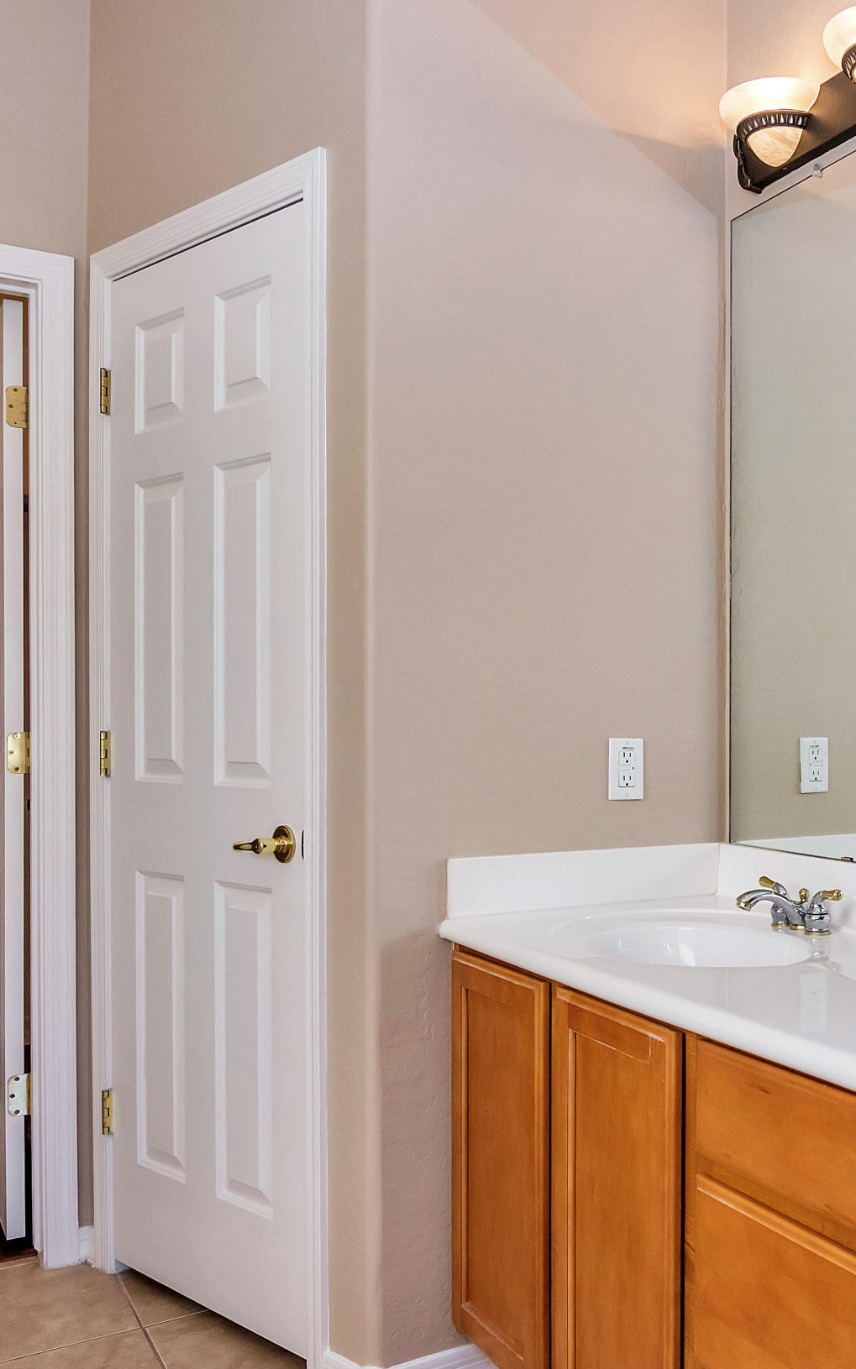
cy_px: 723
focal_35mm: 31
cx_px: 841
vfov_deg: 61.3
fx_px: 1155
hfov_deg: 36.8
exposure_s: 1/125
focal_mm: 11
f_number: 6.3
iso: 640
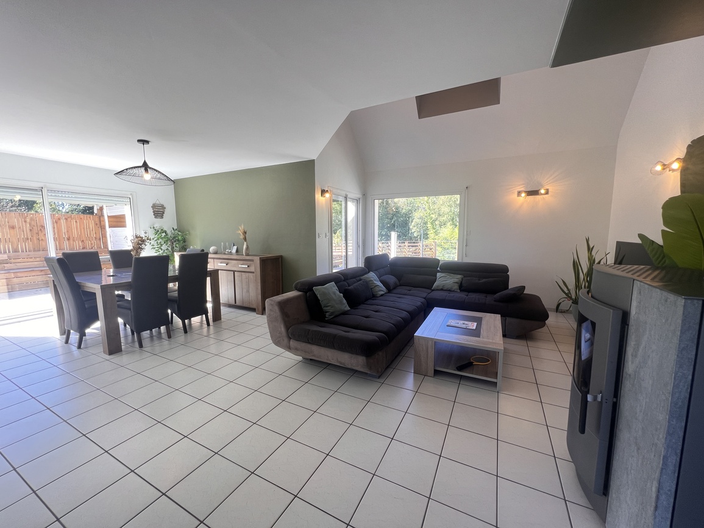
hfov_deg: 106.2
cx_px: 352
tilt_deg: -7.3
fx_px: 264
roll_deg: +0.0
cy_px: 264
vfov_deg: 89.9
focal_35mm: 13
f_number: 1.8
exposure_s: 1/100
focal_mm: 1.57
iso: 125
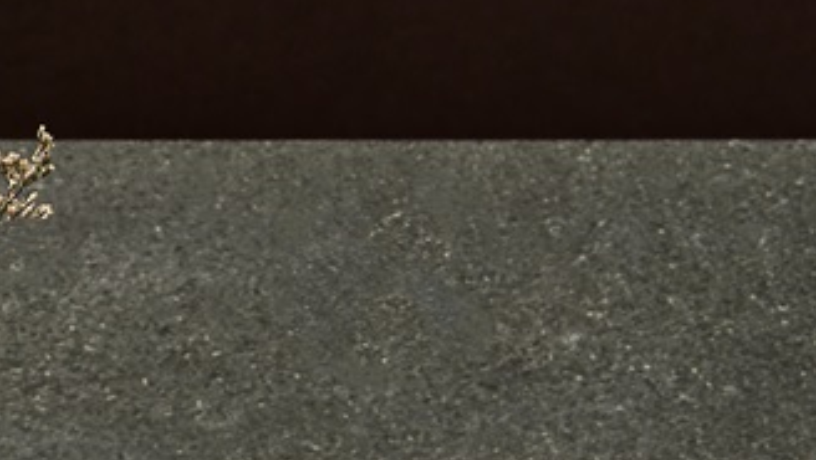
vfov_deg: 2.6
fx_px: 10068
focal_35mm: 465
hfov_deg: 4.6
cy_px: 1359
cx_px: 102
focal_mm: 104
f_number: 14
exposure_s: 1/160
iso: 160
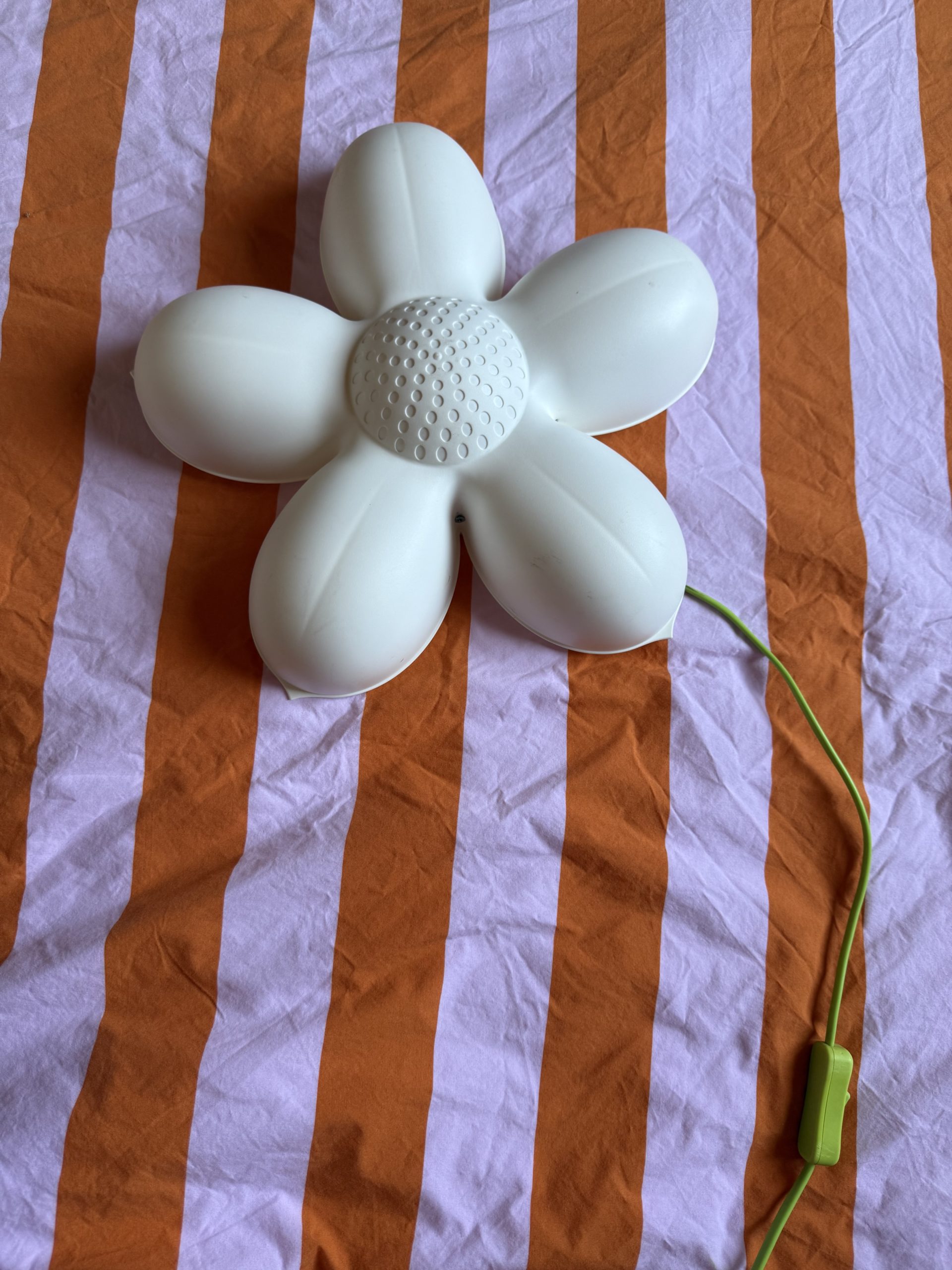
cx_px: 476
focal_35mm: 24
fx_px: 880
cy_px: 635
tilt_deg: -76.5
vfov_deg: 71.6
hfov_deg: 56.8
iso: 100
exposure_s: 1/121
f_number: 1.78
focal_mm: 6.76
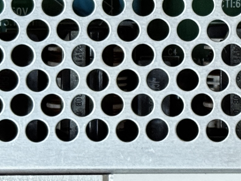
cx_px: 369
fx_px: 1705
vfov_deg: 6.0
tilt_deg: -87.0
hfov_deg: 7.9
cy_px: -45
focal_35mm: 245
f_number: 1.78
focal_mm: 6.76
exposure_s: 1/40
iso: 250
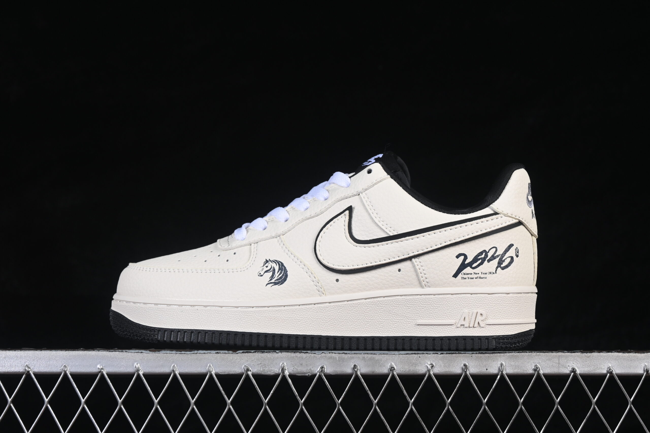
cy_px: 216
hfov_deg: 27.0
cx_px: 325
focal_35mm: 75
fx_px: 1354
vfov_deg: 18.2
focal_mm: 50
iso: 160
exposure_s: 1/80
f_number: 8
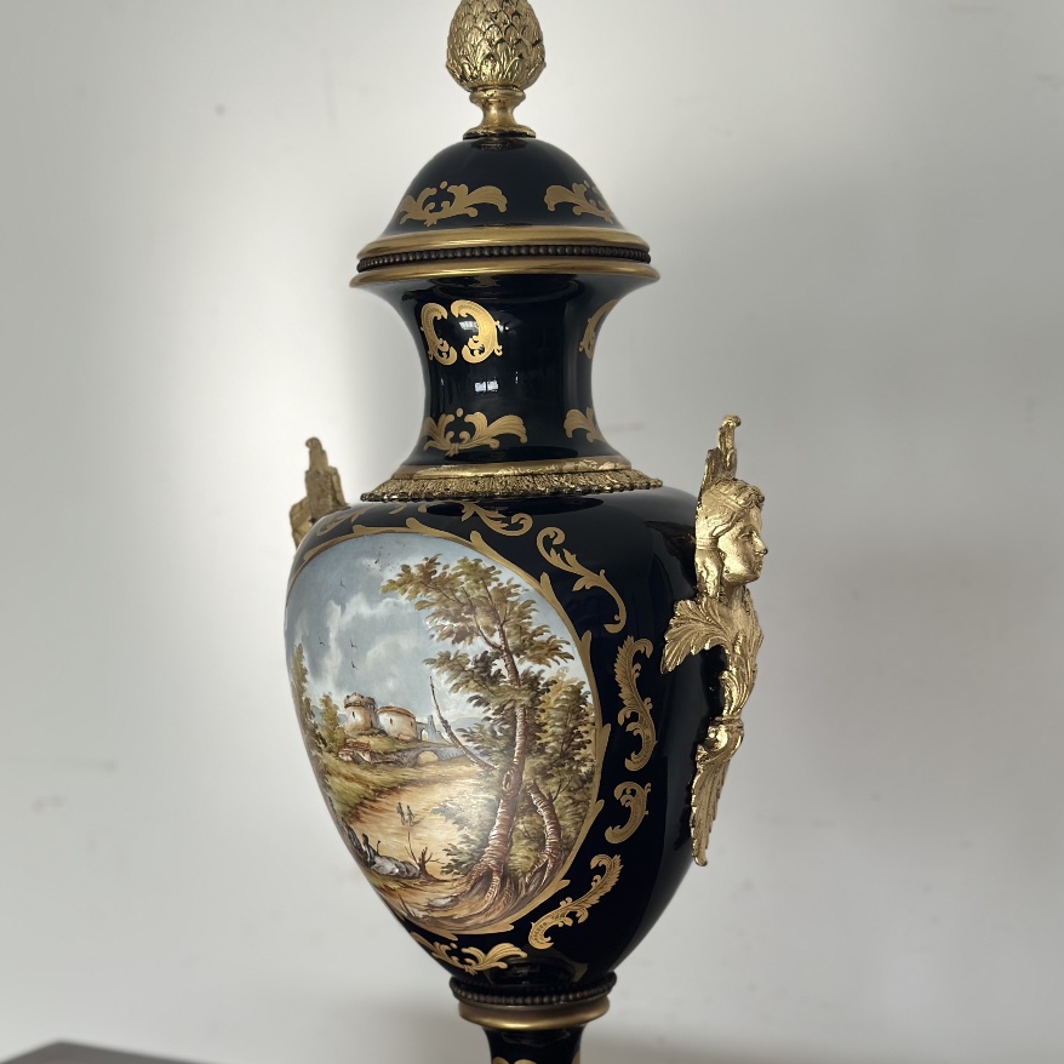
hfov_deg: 29.6
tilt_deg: -3.4
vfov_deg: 29.4
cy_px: 673
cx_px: 530
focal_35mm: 58
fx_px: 2017
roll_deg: +3.0
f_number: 1.78
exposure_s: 1/121
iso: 80
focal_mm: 6.86
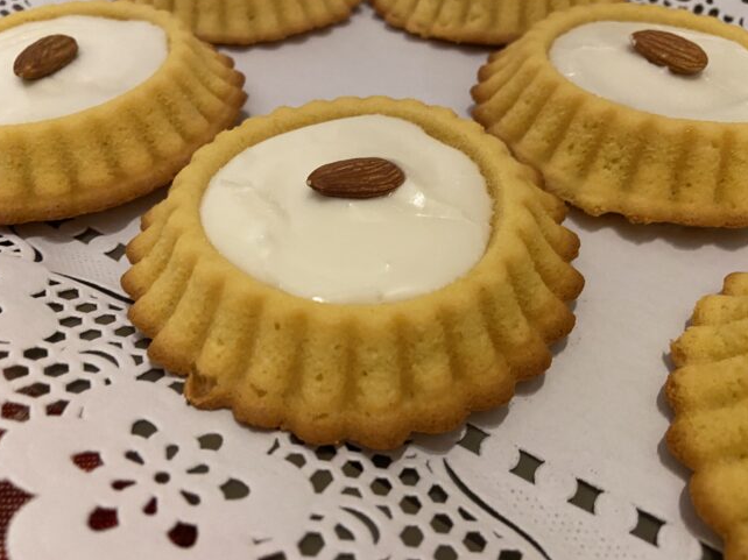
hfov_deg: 65.3
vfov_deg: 51.3
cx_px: 375
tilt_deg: -47.1
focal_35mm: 27
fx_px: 583
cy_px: 275
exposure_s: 1/33
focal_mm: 4.25
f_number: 1.8
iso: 320
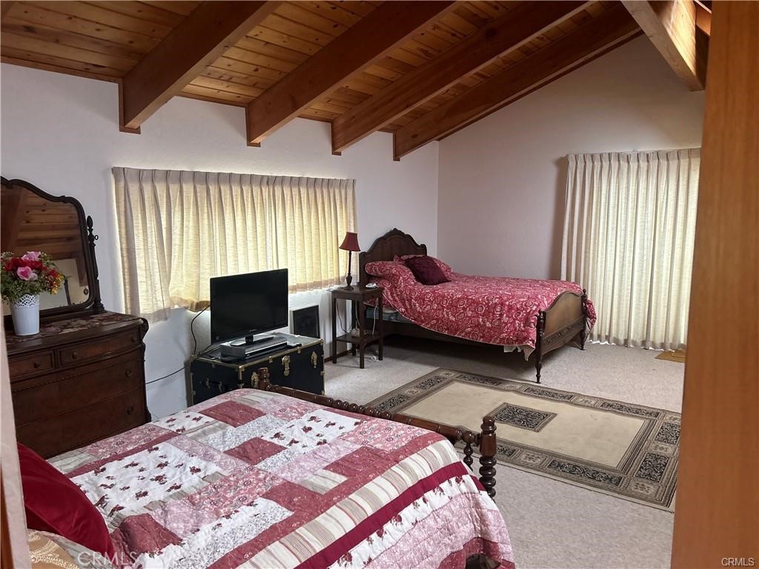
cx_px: 380
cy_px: 284
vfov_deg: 53.1
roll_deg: -0.5
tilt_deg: -7.3
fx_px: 570
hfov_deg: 67.3
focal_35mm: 26
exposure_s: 1/60
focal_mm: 5.7
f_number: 1.5
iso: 250
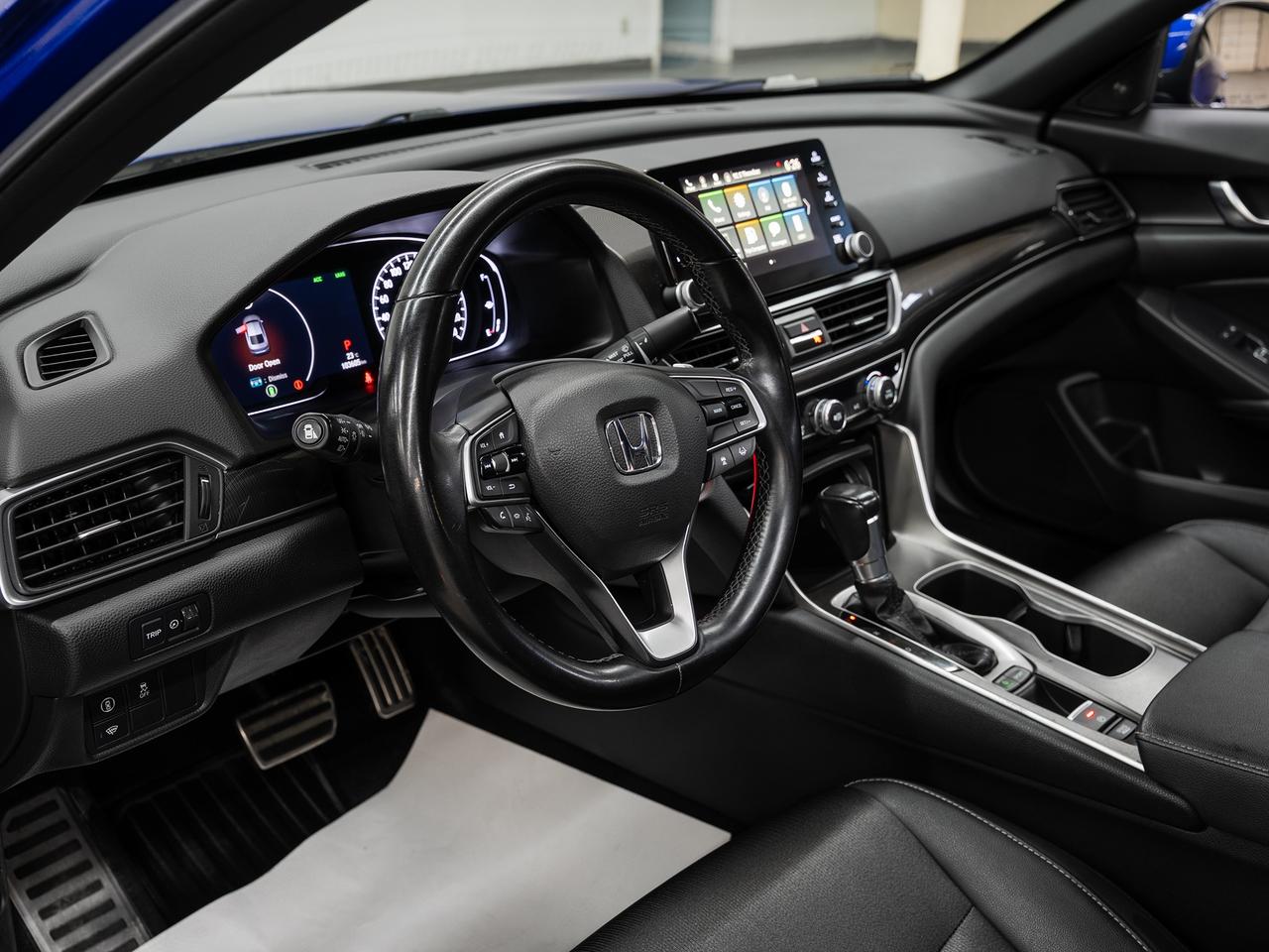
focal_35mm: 39
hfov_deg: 48.3
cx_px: 634
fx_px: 1416
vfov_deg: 37.2
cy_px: 476
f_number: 5.6
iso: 100
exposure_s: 1/2
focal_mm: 35.7
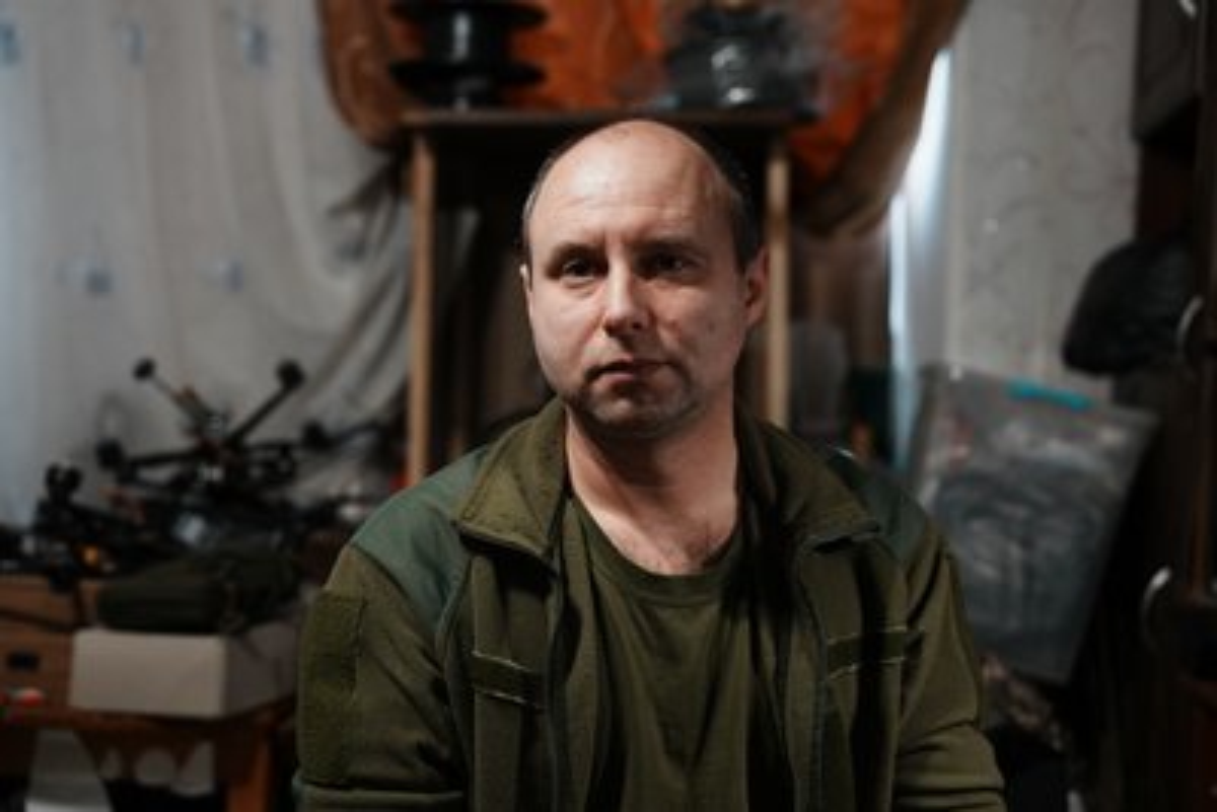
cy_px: 406
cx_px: 608
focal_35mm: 50
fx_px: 1691
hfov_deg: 39.6
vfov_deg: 27.0
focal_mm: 50
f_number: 2.8
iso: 1600
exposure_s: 1/50
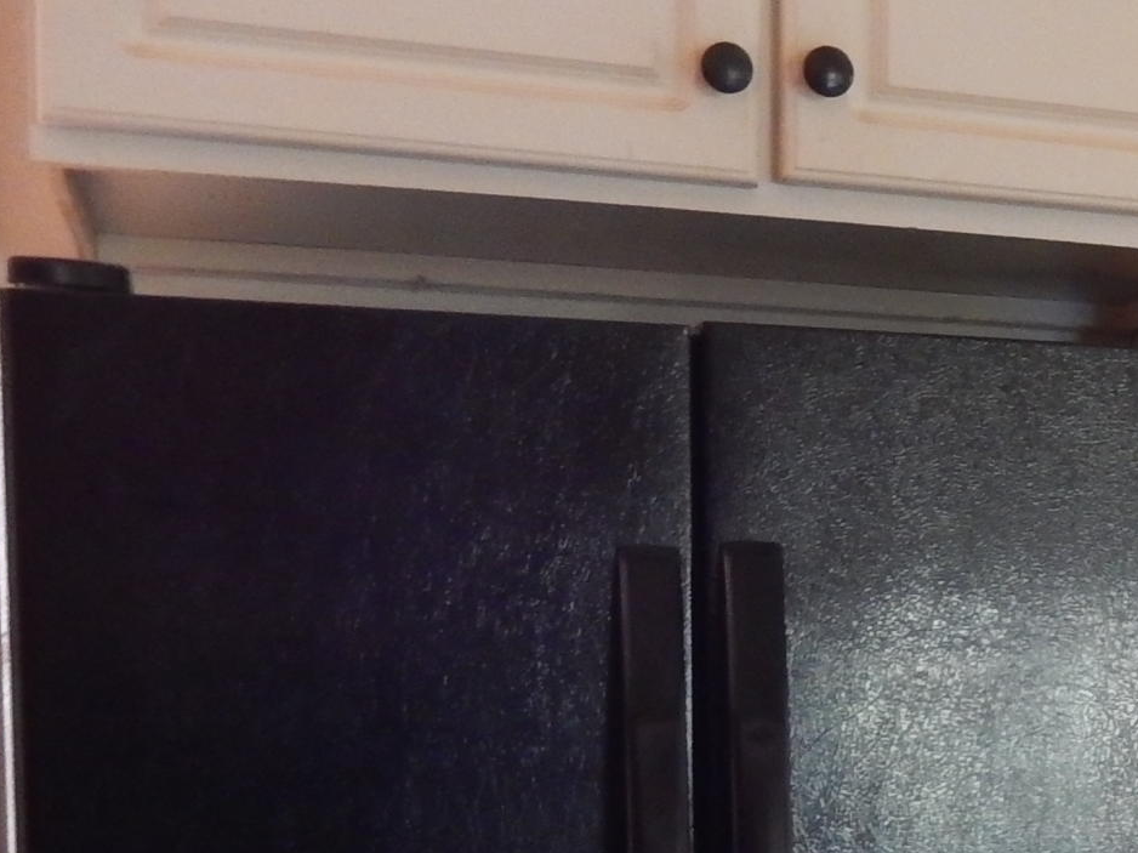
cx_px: 1612
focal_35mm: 80
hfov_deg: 21.3
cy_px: 851
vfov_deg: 18.0
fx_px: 2629
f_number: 3.4
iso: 450
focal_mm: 4.5
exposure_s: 1/8
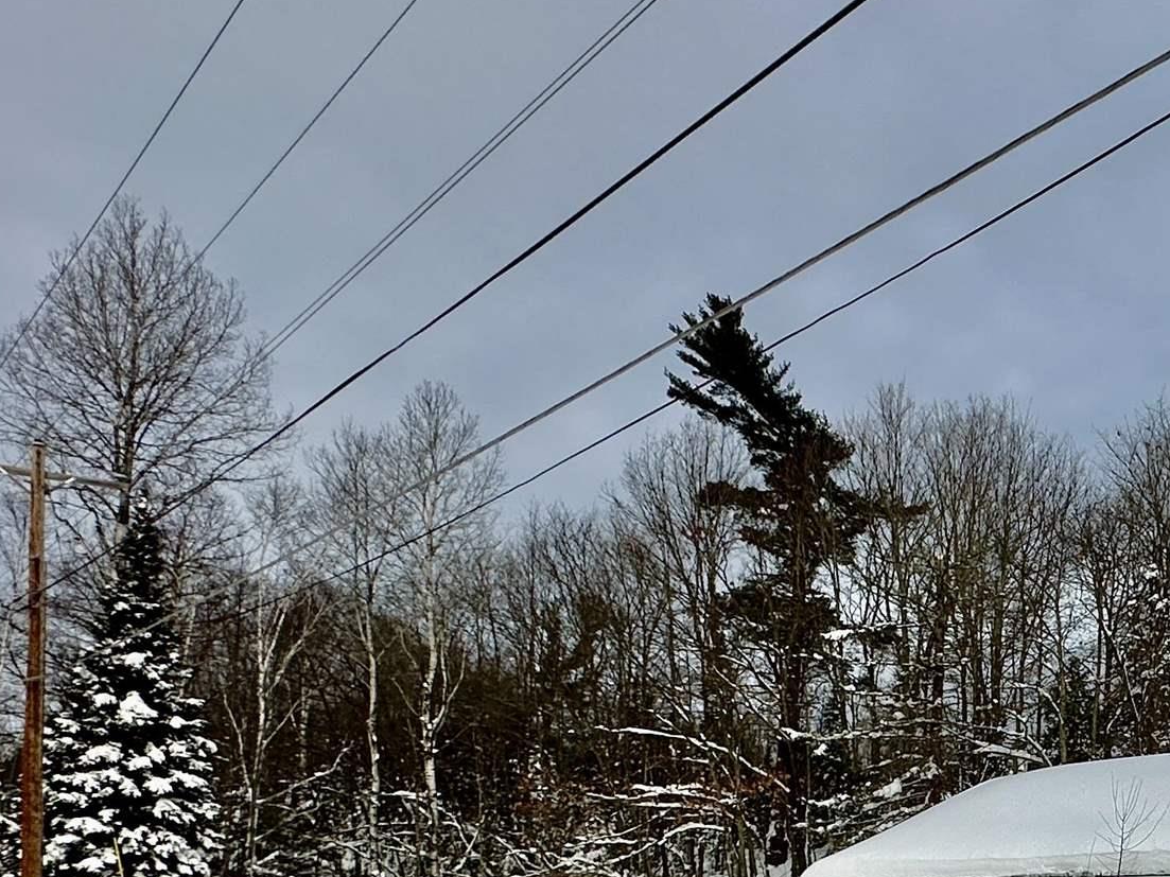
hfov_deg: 39.7
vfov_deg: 34.3
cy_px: 824
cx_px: 1264
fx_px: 1318
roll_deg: -0.5
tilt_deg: +5.5
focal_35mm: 39
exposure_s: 1/1511
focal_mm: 2.22
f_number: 2.2
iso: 40
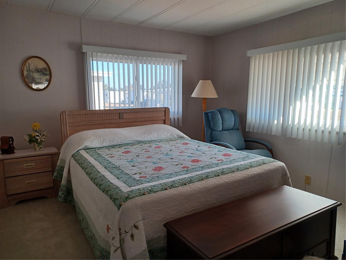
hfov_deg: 69.4
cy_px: 130
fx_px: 250
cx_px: 173
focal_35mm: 25
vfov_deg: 54.9
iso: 64
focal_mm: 4.6
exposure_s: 1/60
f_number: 1.8
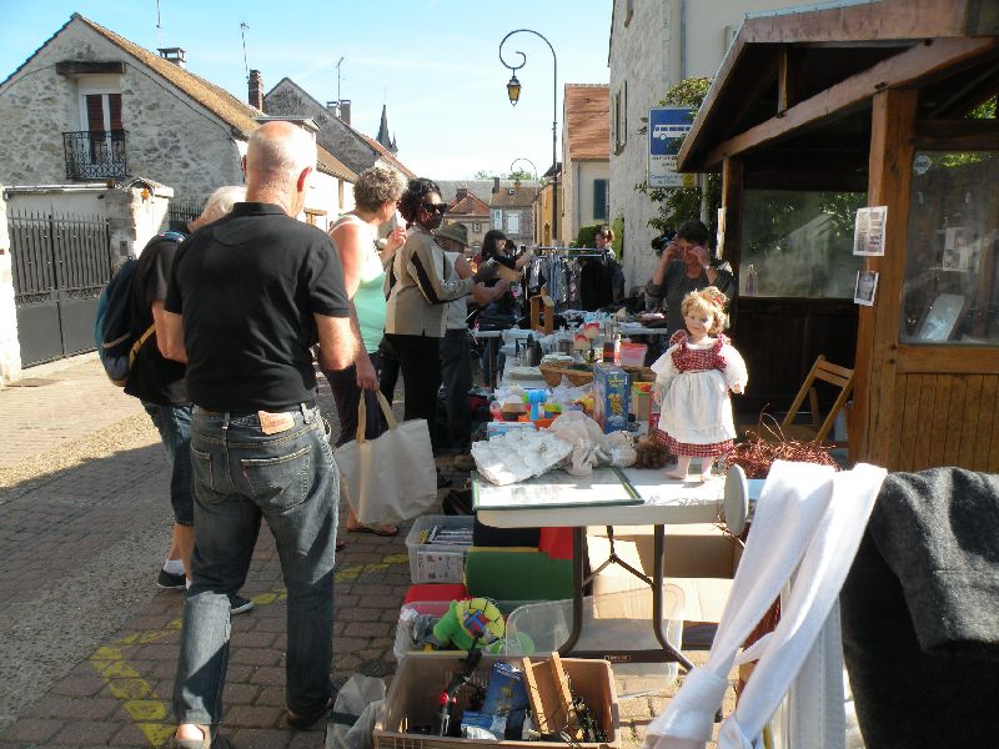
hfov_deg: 65.3
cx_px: 500
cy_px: 374
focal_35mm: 27
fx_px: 779
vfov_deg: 51.4
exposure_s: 1/250
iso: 100
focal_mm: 4.7
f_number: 5
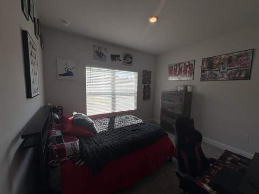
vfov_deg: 85.6
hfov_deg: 102.1
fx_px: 105
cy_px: 97
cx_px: 130
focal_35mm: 14
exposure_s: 1/734
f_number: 2.2
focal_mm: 2.22
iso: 64
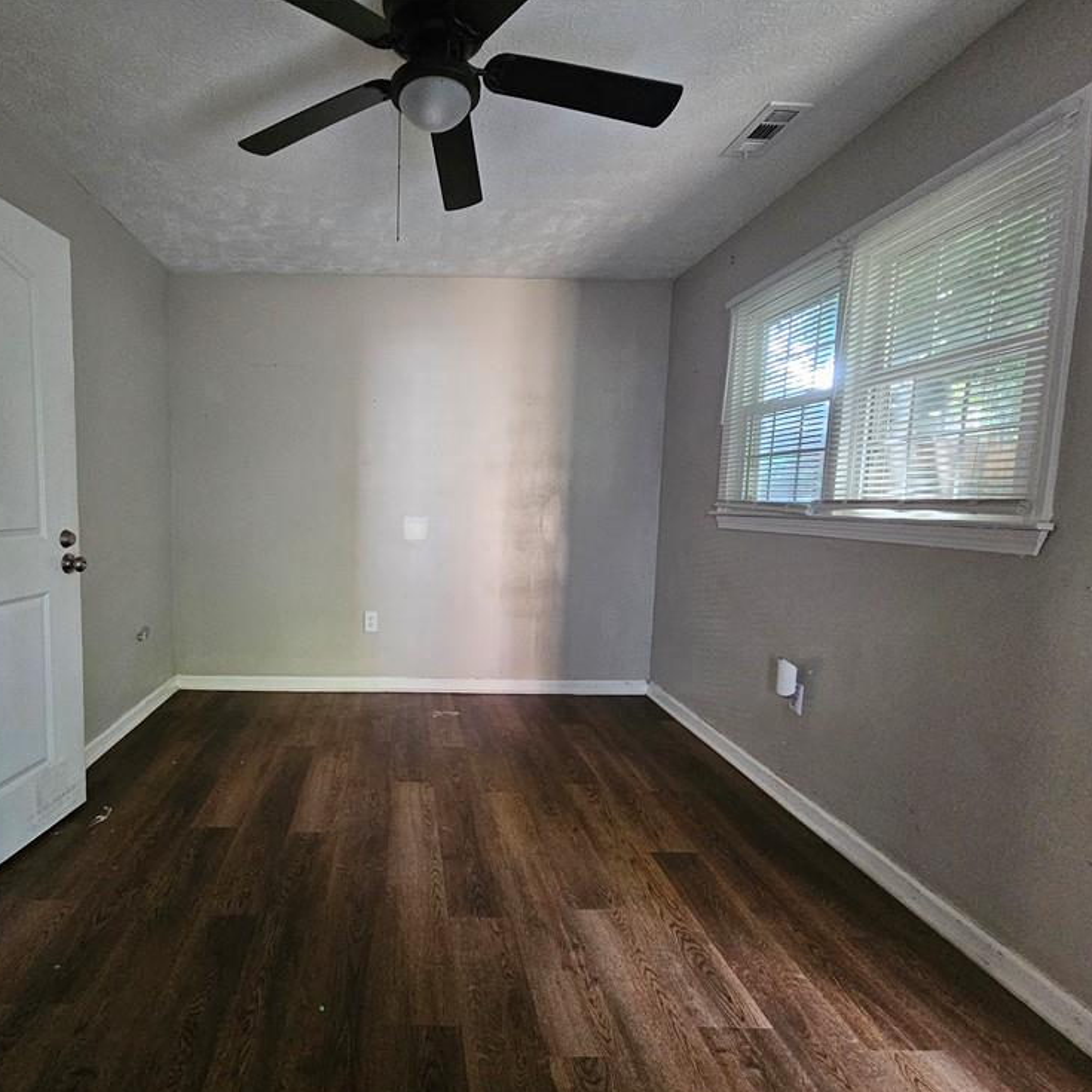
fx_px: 571
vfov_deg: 87.4
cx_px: 407
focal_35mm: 16
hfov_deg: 85.7
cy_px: 563
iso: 640
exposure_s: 1/24
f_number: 2.2
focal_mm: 2.2
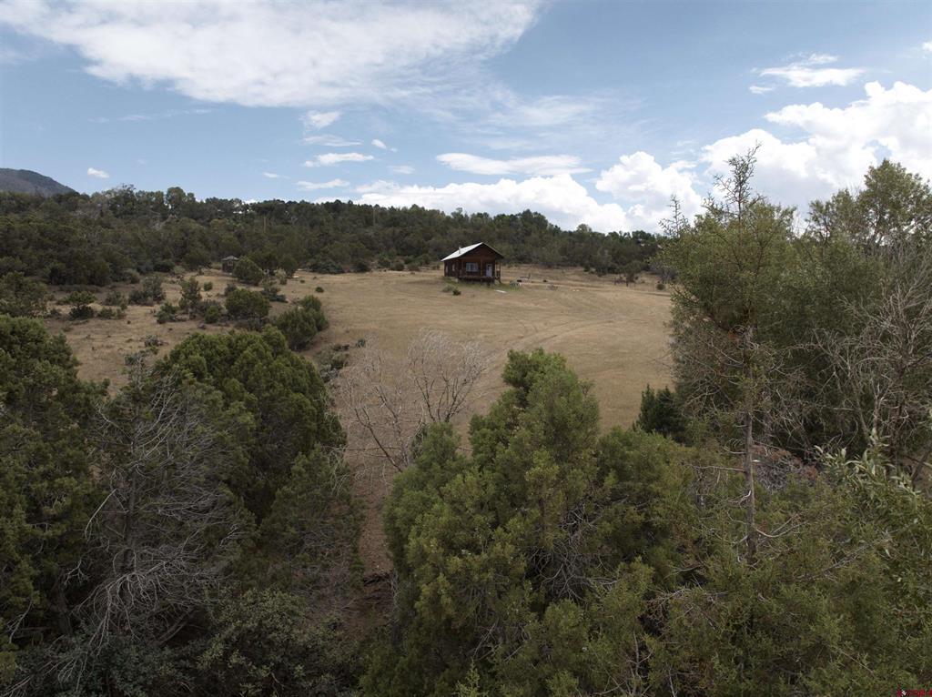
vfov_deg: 56.7
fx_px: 646
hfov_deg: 71.6
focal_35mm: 24
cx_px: 466
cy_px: 348
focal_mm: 12.29
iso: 120
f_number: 2.8
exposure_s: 1/50
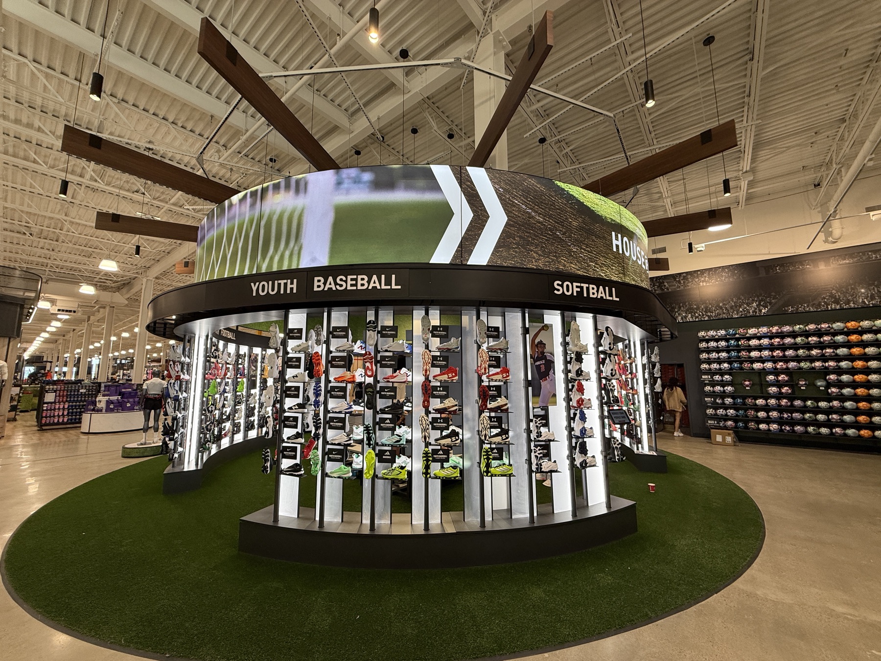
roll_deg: -0.2
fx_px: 356
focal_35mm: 14
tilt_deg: +7.8
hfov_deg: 102.1
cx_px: 440
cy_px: 330
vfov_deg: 85.7
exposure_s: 1/120
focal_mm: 2.22
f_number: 2.2
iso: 100
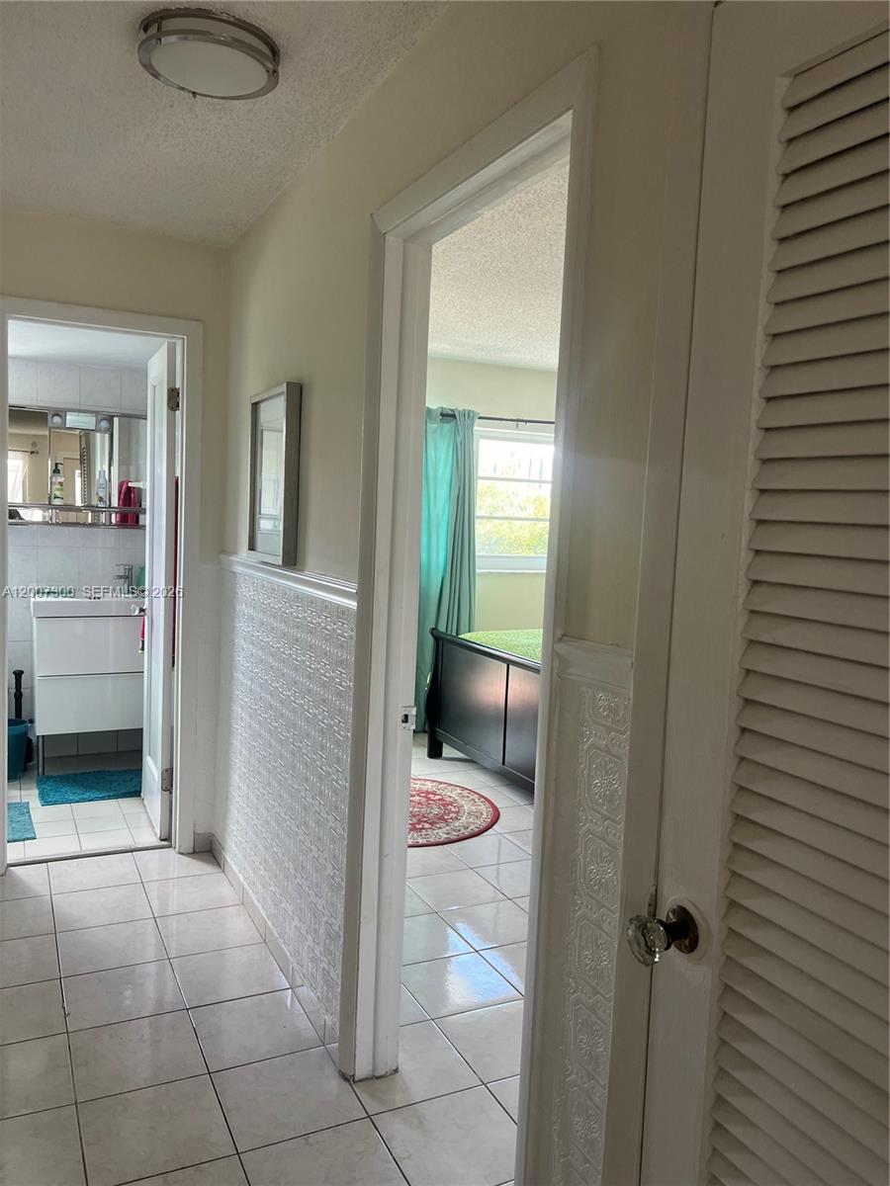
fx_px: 891
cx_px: 445
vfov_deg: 67.3
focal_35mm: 26
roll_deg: -3.3
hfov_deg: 53.1
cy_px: 593
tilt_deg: -3.3
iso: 100
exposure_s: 1/120
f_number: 1.5
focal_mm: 5.7
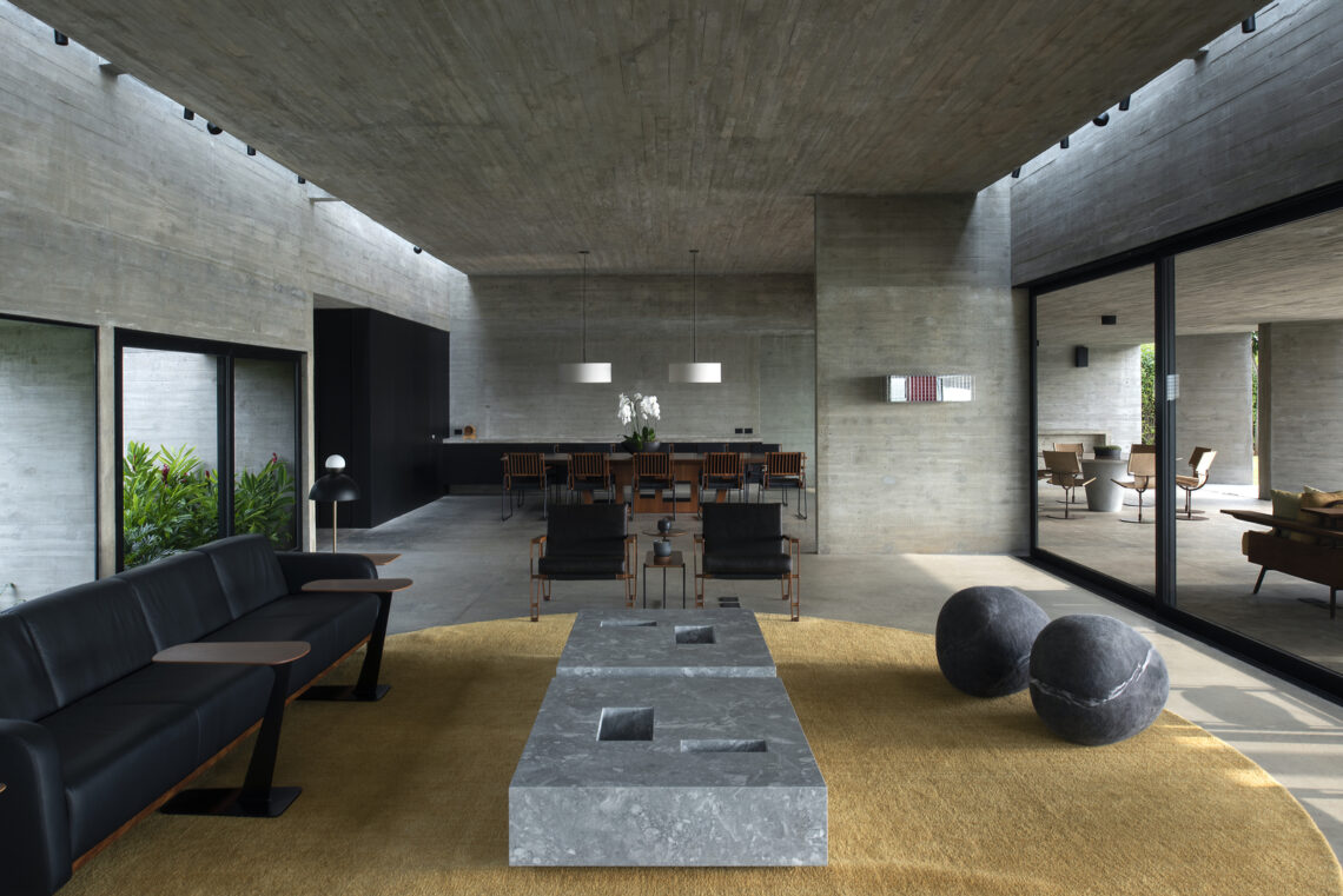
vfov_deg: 53.2
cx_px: 672
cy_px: 448
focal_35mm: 24
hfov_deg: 73.7
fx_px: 896
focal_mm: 24
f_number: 13
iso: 100
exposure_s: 1/1.25
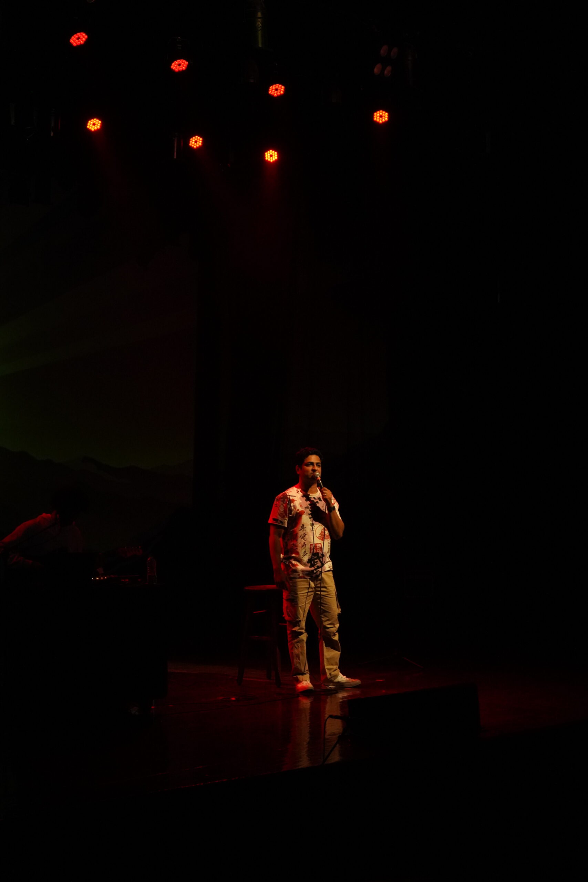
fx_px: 1715
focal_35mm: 70
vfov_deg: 28.8
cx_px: 294
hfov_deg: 19.5
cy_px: 441
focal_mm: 70
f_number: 5.6
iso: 8000
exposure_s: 1/100
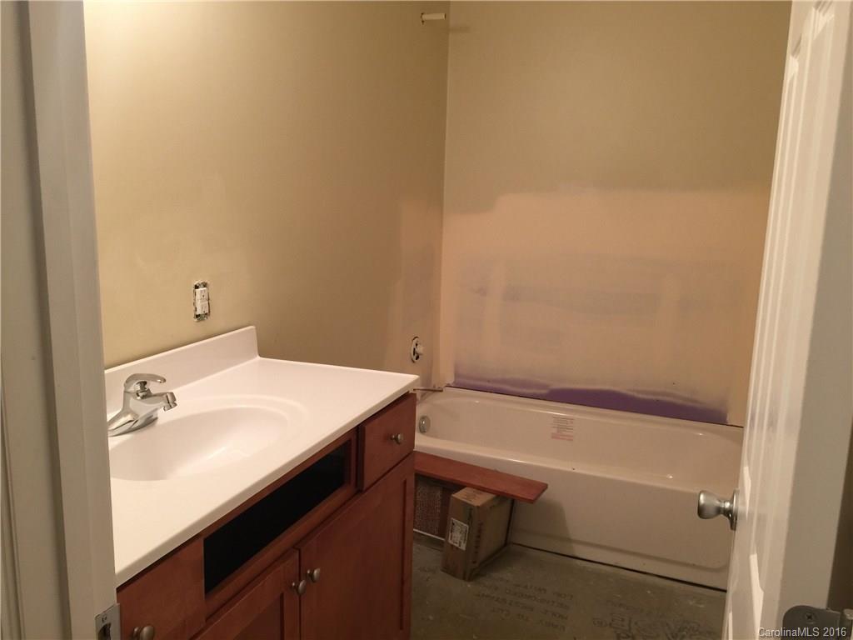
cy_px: 320
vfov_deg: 48.2
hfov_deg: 61.7
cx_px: 426
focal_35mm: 29
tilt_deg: -10.9
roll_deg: -2.7
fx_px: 715
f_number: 2.2
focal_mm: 4.15
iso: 40
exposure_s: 1/15
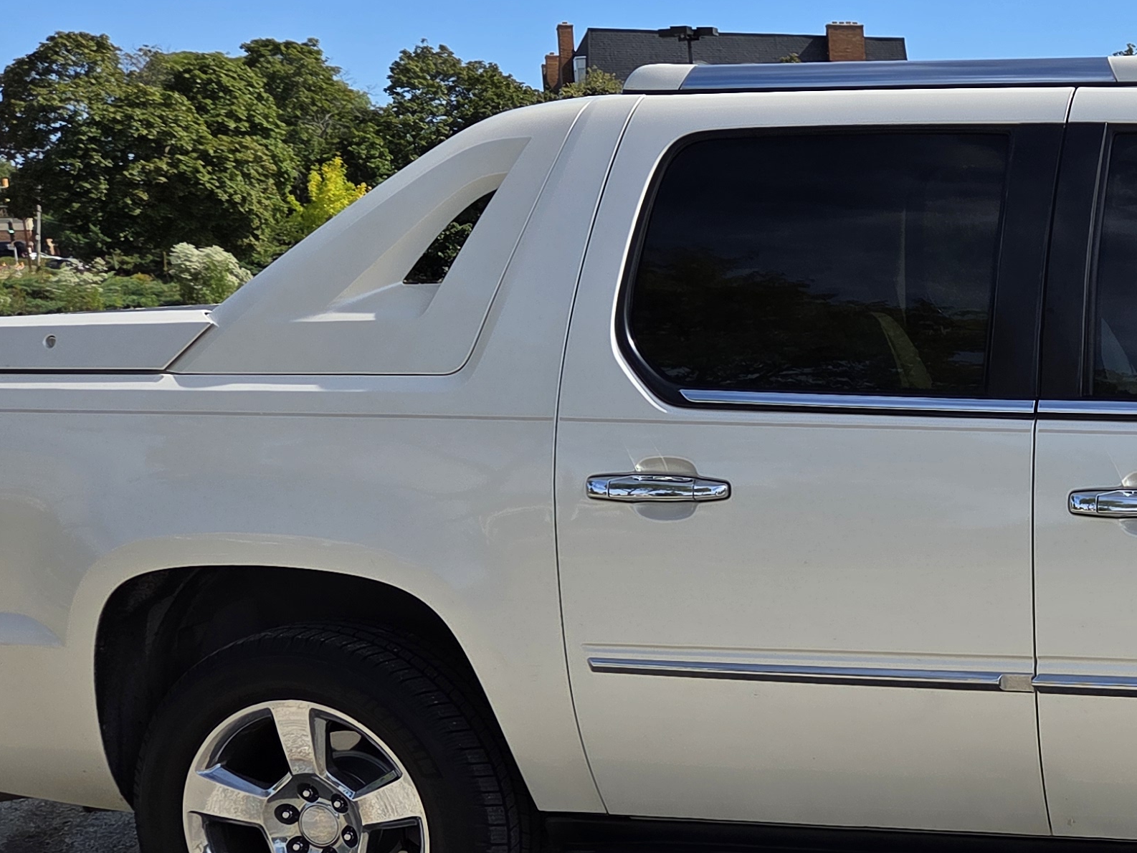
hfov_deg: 30.5
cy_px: 660
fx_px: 1905
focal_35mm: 58
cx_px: 1178
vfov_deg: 24.9
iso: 80
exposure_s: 1/4771
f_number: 1.8
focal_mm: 5.4
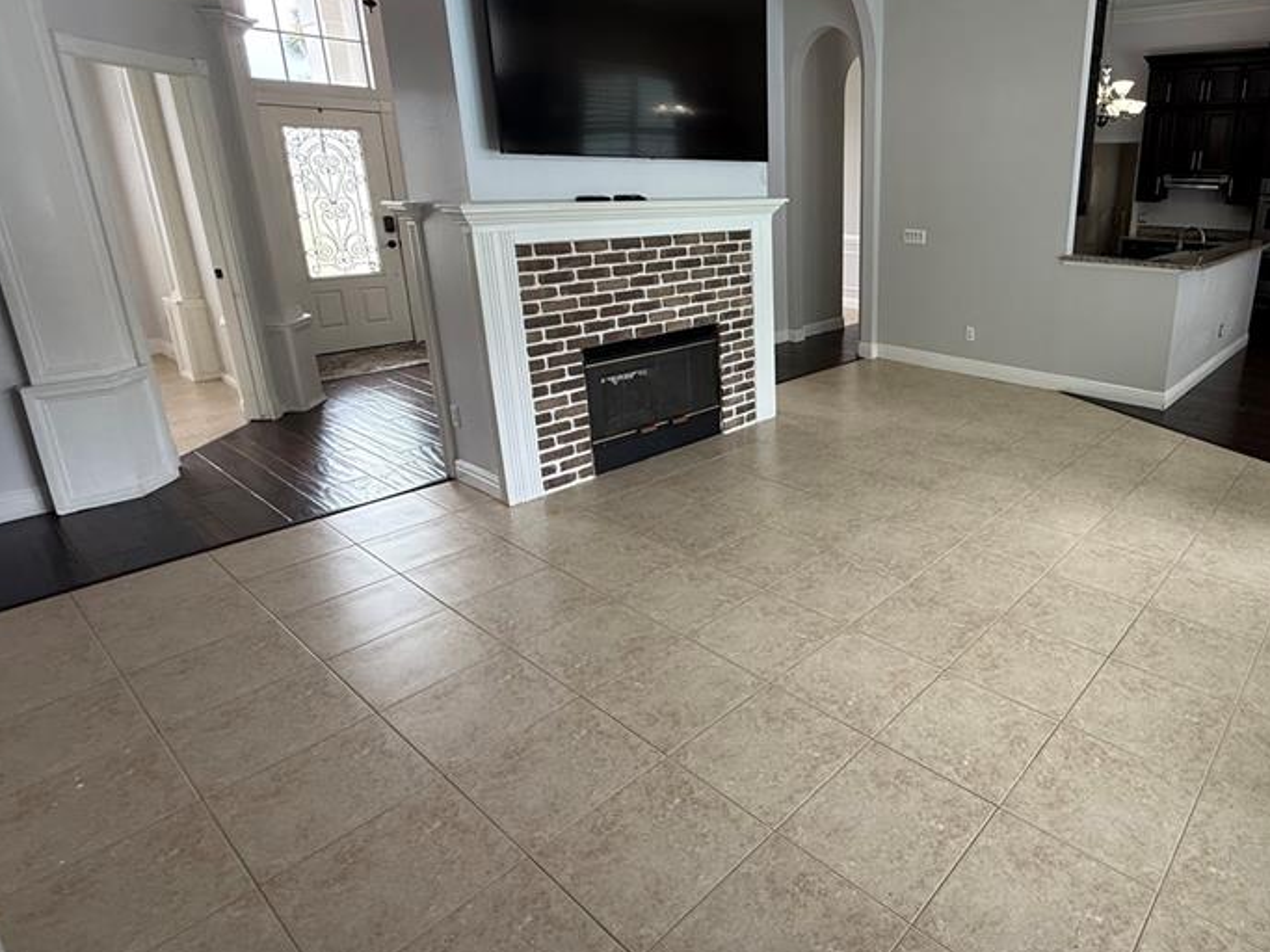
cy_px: 400
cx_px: 876
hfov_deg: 75.8
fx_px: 770
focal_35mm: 21
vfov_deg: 63.1
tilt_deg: -15.2
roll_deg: -1.1
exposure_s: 1/120
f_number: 2.2
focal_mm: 2.22
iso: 200
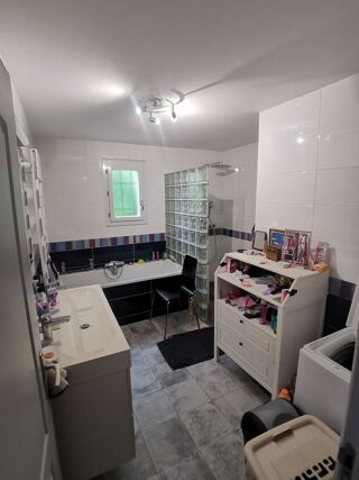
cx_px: 180
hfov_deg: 74.7
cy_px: 240
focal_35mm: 17
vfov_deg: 91.0
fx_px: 235
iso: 400
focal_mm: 2.26
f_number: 2.2
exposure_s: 1/33.3
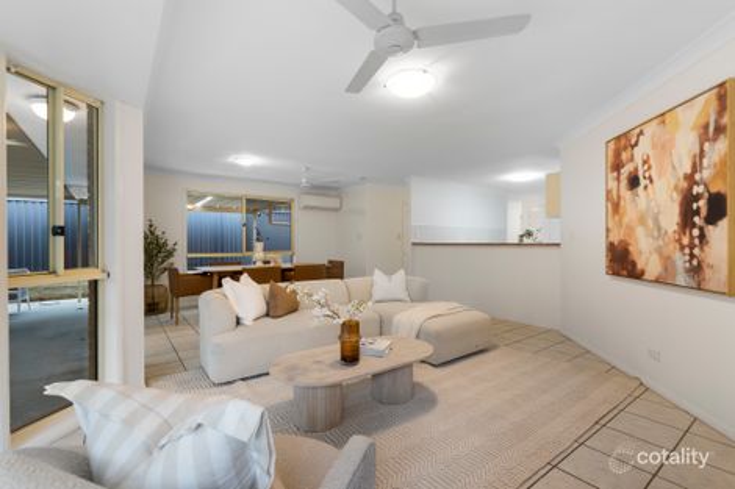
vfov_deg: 73.7
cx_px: 368
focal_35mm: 16
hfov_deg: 96.8
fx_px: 327
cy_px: 244
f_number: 7.1
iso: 800
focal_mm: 16
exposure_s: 1/2.5
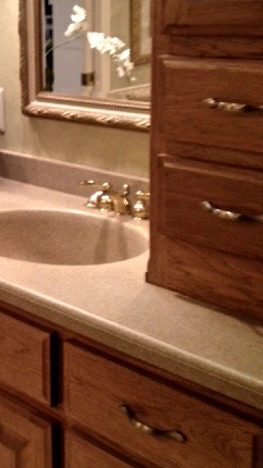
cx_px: -43
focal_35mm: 71
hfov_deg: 16.4
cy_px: 168
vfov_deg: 29.6
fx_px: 880
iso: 100
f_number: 2.4
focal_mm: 4.28
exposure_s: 1/20
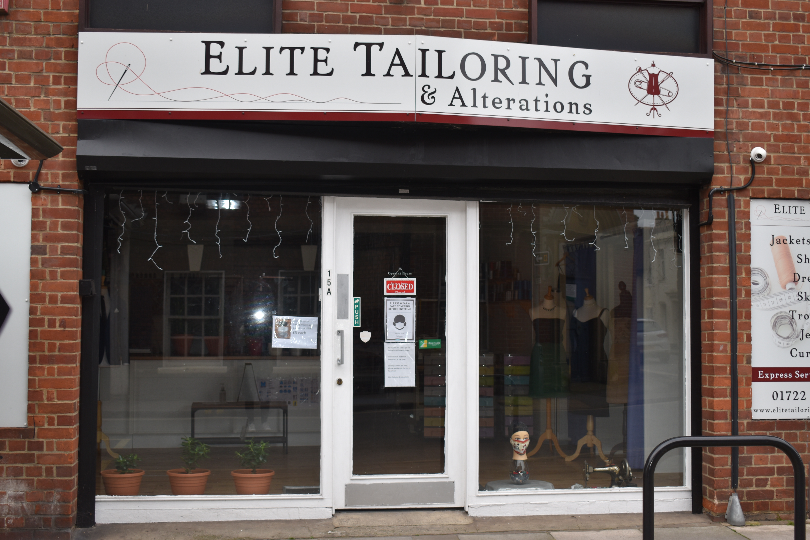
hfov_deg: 43.6
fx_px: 1012
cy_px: 270
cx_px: 405
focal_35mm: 45
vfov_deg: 29.9
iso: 100
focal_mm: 30
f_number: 5
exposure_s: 1/200
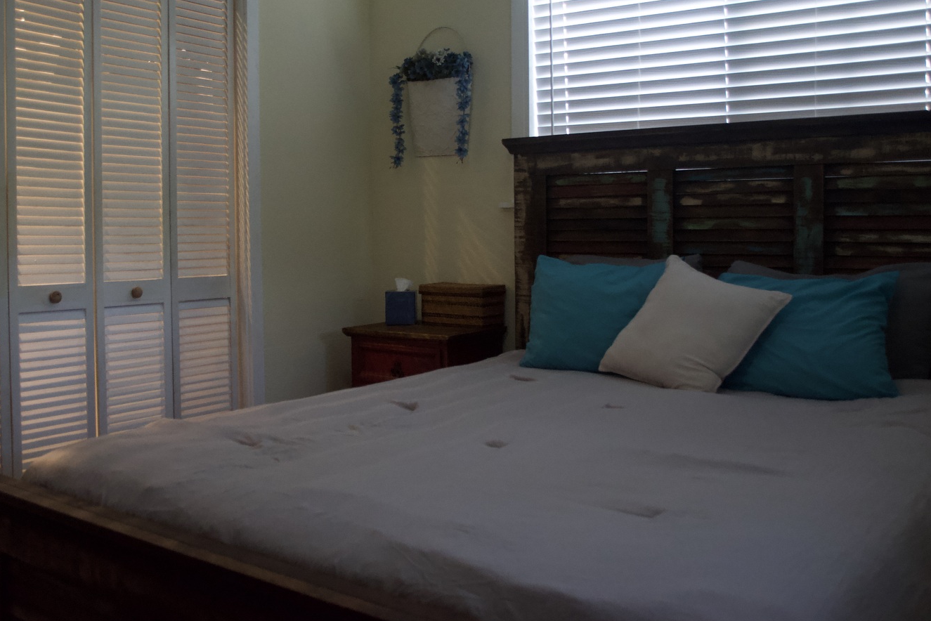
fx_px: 854
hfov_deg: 57.1
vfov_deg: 39.8
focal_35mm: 33
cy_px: 254
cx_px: 409
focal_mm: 18
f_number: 3.5
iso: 2500
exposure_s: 1/60
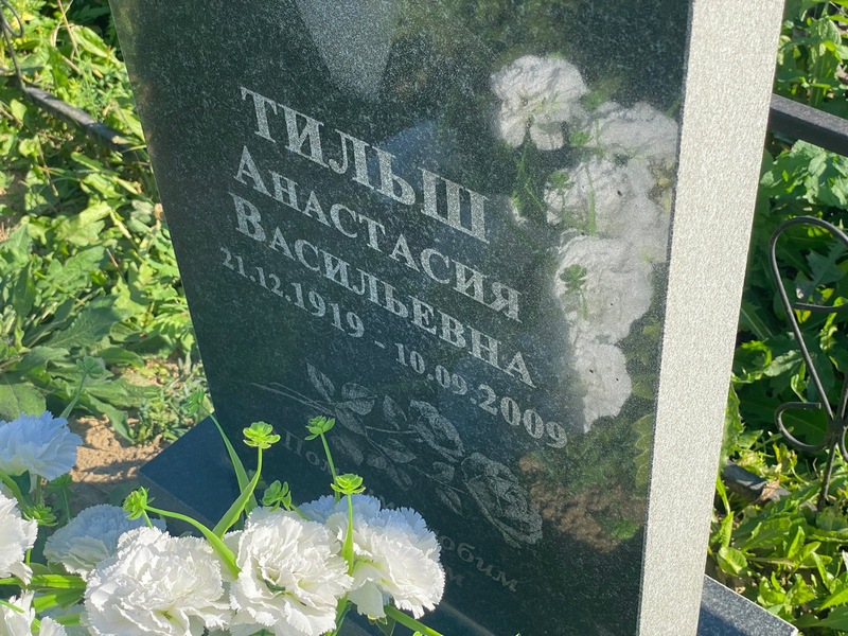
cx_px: 424
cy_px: 318
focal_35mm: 52
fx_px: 1274
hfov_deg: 36.8
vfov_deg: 28.0
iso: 20
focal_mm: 6
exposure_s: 1/648
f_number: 2
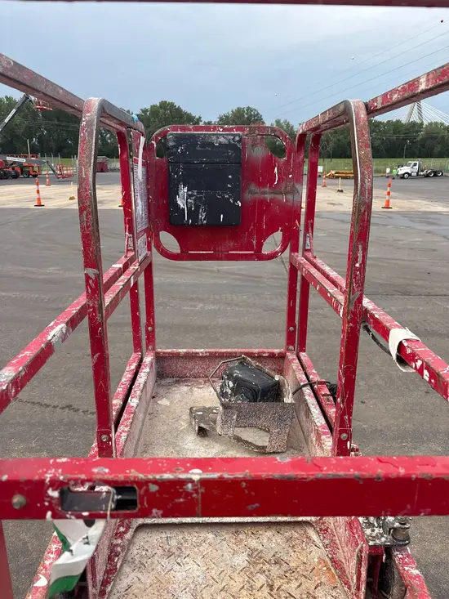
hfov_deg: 53.1
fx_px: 450
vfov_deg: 67.3
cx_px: 224
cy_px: 300
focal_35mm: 26
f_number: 1.6
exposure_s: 1/634
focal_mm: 5.96
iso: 50
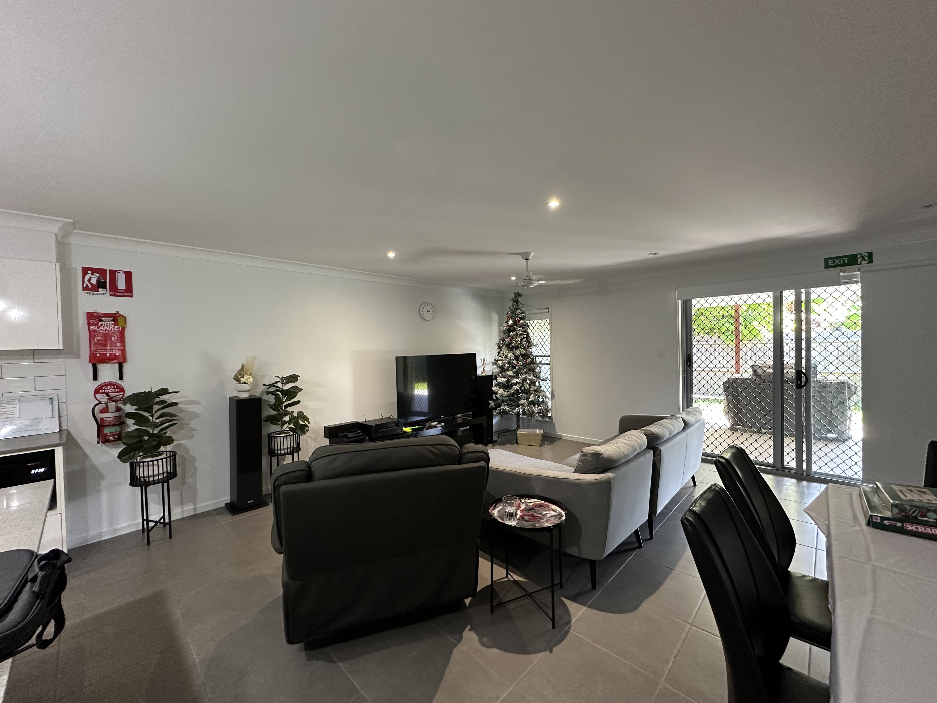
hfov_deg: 102.1
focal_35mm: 14
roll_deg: +1.1
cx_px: 468
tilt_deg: -0.5
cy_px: 352
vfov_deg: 85.7
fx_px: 379
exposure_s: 1/50
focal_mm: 2.2
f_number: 2.2
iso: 320
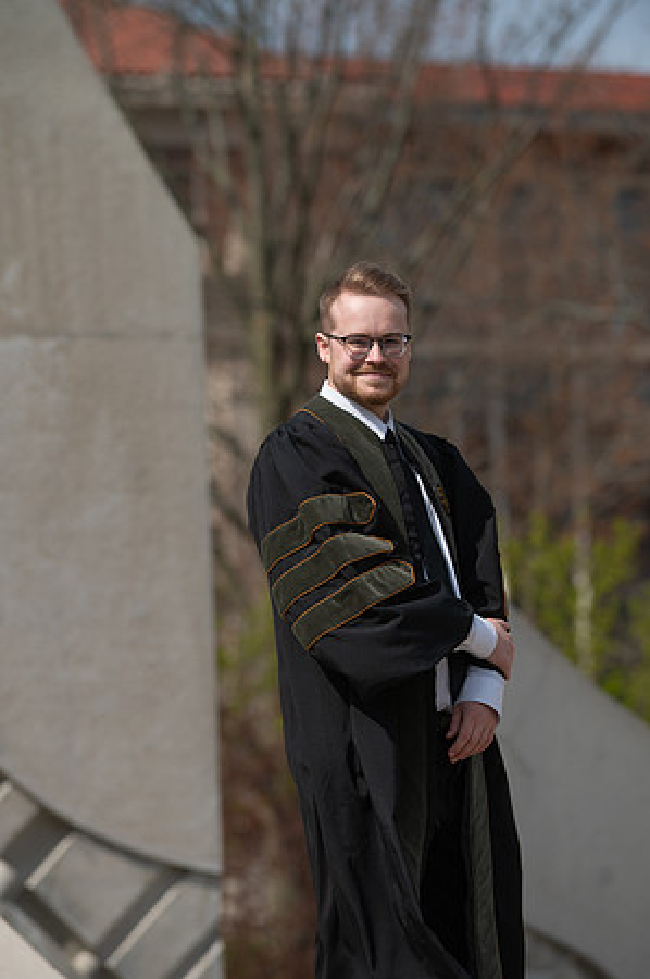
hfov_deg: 6.9
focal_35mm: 200
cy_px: 490
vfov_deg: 10.3
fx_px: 5429
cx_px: 325
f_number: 4.5
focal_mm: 200
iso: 125
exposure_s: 1/800
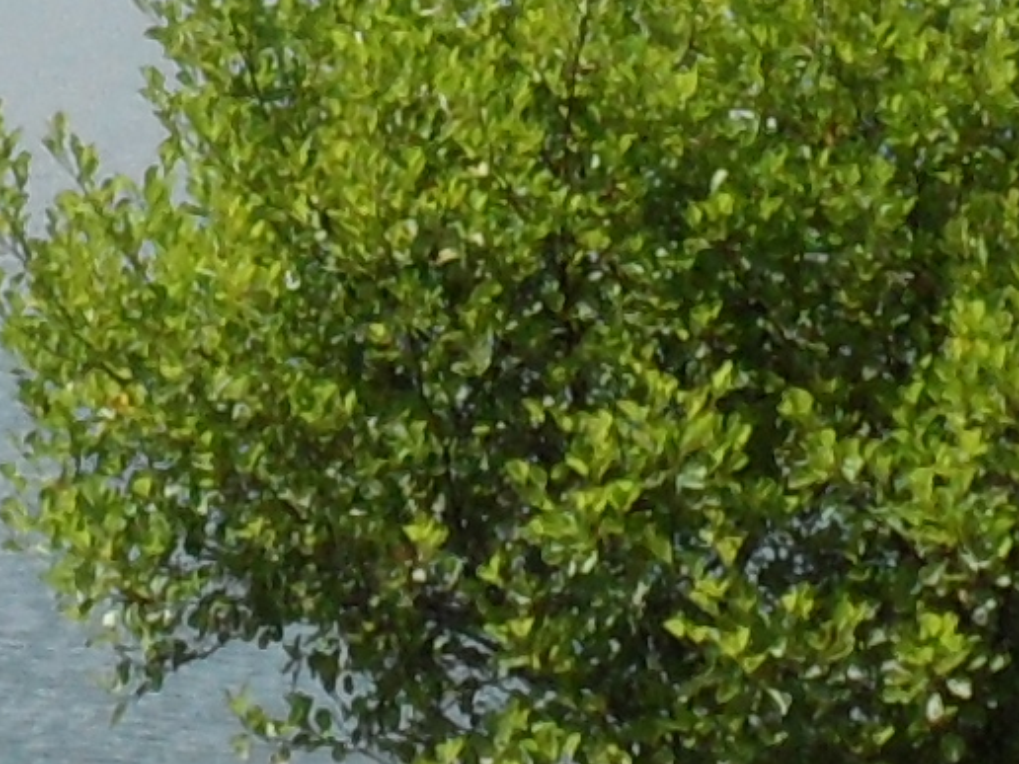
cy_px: -646
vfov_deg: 5.9
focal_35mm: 248
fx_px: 7300
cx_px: 190
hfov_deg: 8.0
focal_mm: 5.3
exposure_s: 1/750
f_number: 5
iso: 80
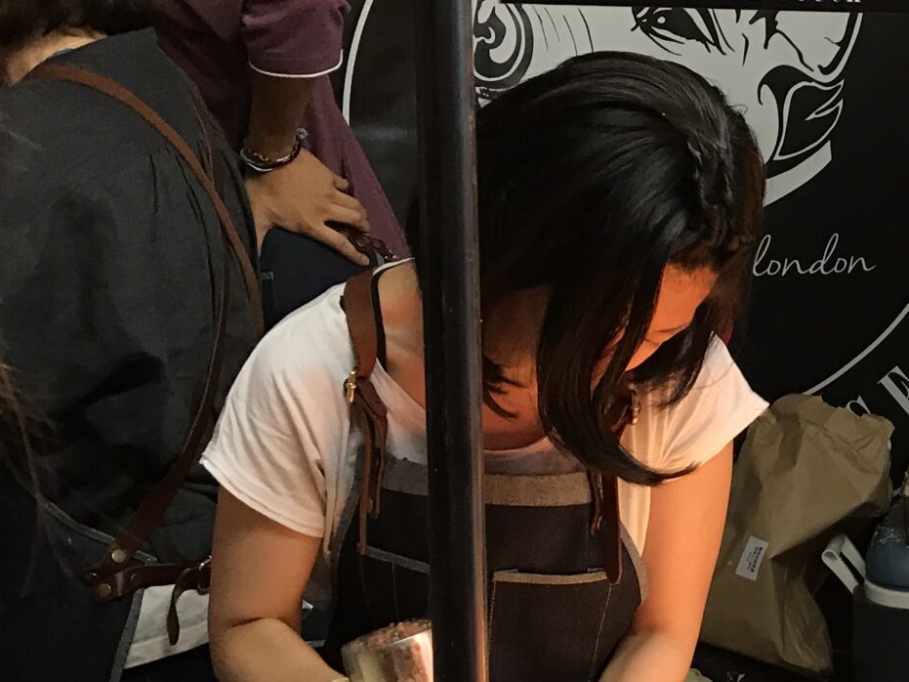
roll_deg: -1.8
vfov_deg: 19.1
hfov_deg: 23.3
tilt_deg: -9.4
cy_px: 378
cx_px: 1081
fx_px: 2022
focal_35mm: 77
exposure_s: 1/20
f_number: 1.8
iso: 40
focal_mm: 3.99
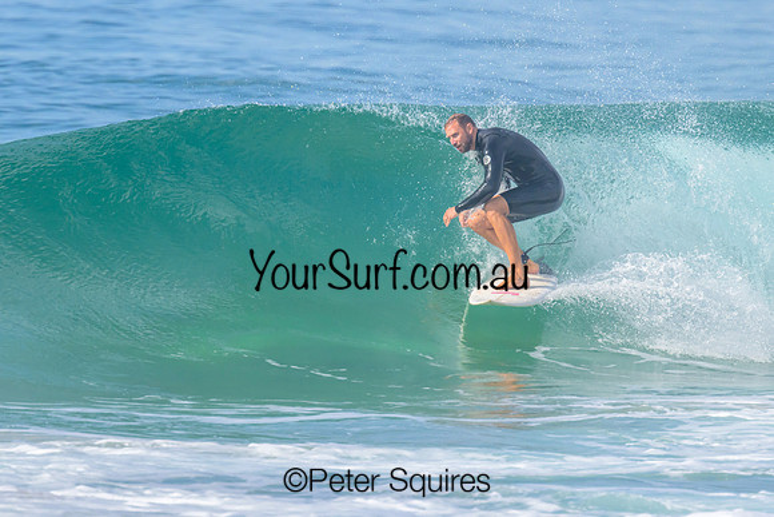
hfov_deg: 2.1
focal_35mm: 969
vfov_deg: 1.4
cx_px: 400
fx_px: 20838
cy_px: 214
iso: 1250
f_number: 11
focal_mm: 800
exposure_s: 1/2000
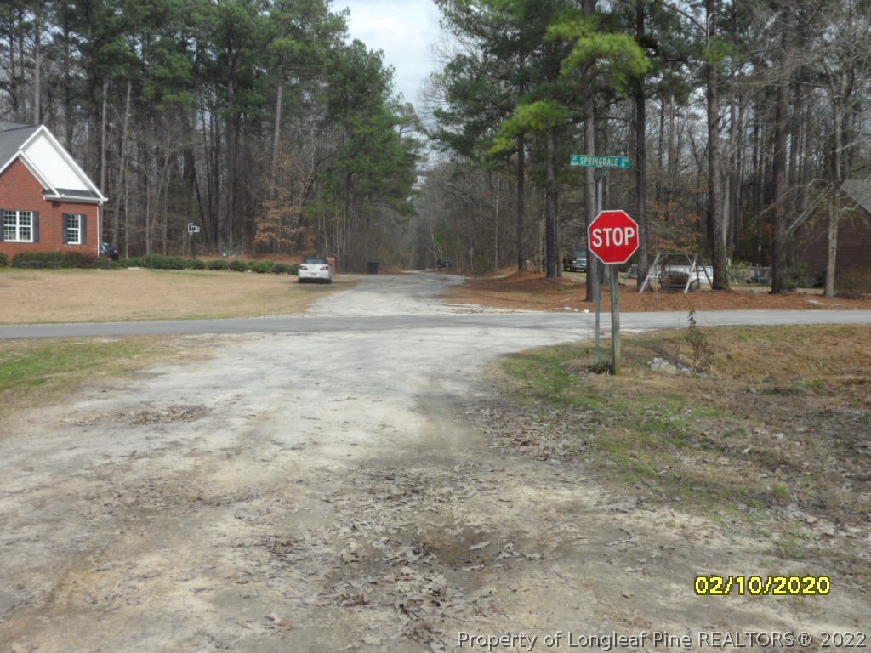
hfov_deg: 50.1
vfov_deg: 38.7
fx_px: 931
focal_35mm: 37
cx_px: 436
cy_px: 326
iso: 80
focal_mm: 6.6
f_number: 4
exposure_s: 1/750
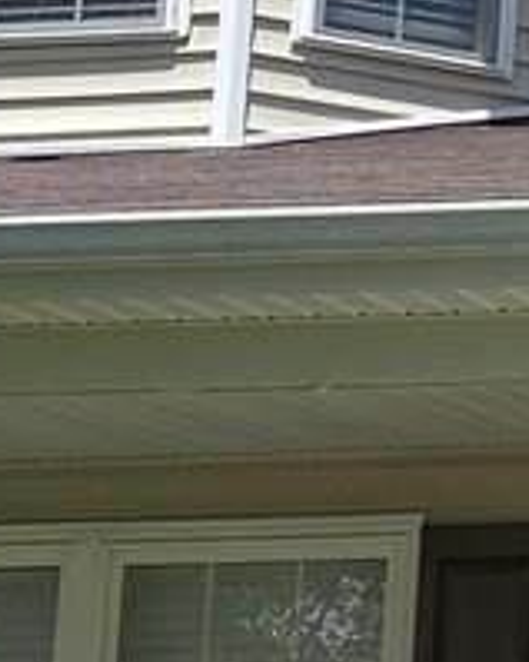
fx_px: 3192
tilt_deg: +13.8
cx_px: 1231
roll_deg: -0.6
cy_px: 156
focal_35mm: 163
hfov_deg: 8.7
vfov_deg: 11.8
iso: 32
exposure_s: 1/3040
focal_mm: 4.25
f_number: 1.8
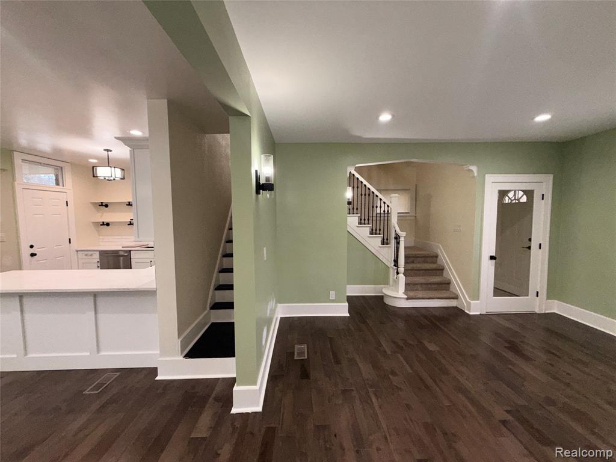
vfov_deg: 85.7
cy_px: 231
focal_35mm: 14
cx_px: 308
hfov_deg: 102.1
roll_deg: +0.5
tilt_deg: -2.7
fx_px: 249
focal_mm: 2.22
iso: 160
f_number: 2.2
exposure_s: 1/120
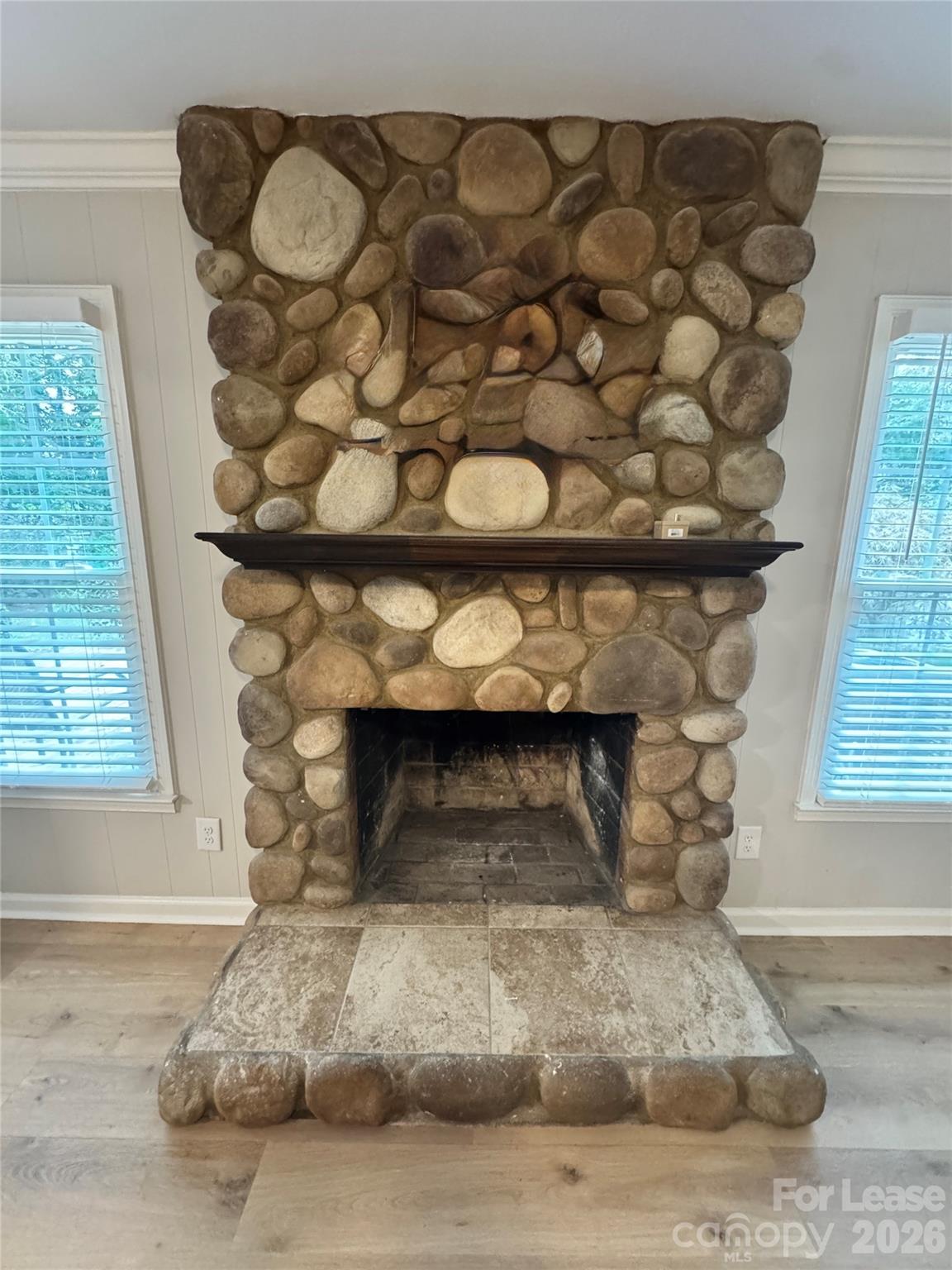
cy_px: 635
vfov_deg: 102.1
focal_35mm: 14
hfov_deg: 85.7
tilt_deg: -11.4
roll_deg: -0.3
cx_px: 476
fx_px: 513
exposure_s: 1/40
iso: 1250
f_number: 2.2
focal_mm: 2.22
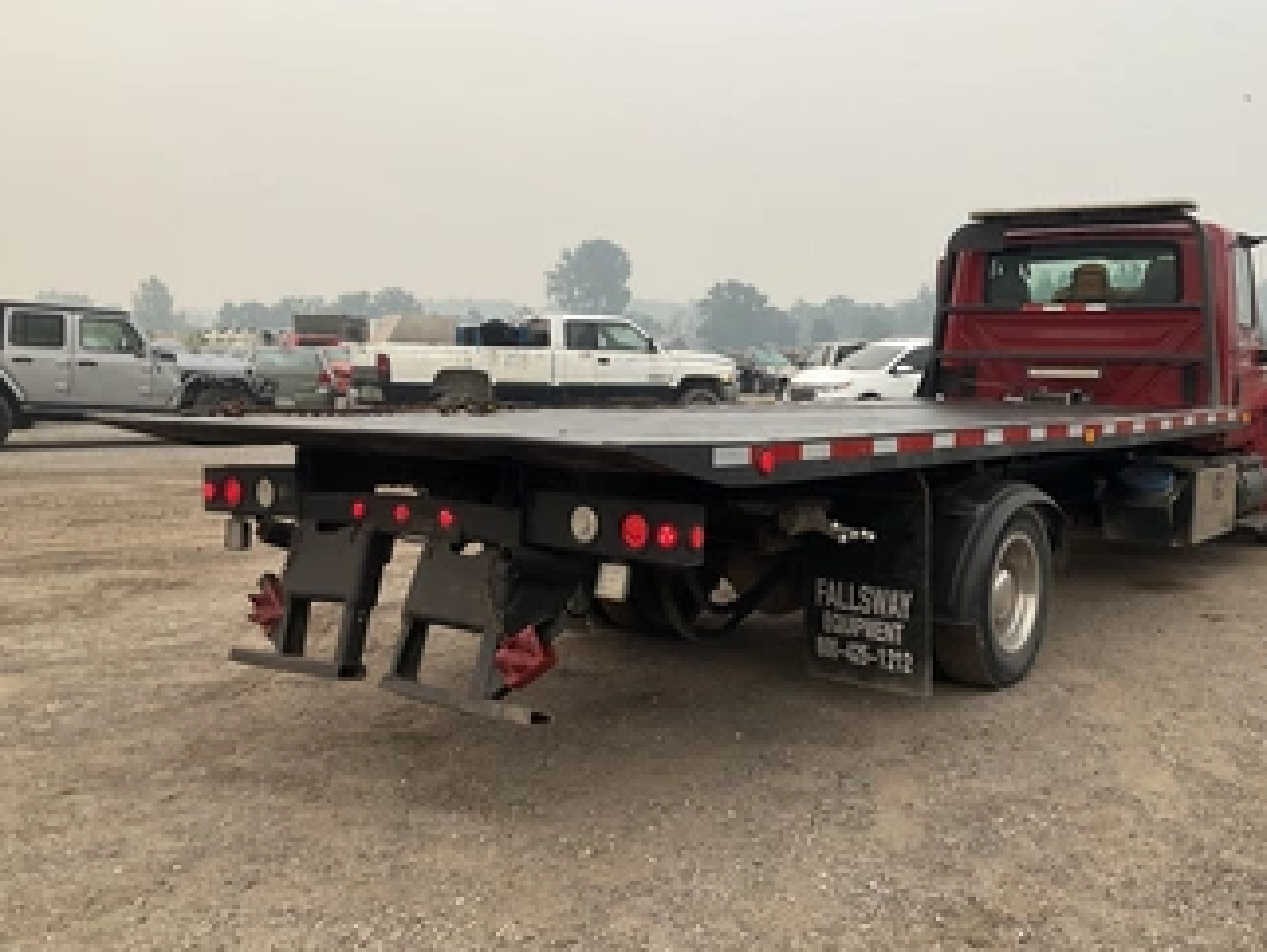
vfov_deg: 39.7
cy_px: 452
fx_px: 1319
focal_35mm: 36
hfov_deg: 51.0
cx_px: 748
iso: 25
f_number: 1.8
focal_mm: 3
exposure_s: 1/495
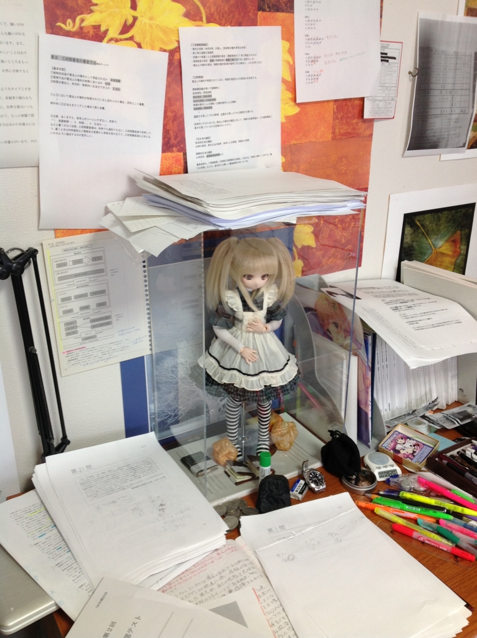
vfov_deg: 52.7
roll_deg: +0.6
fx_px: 645
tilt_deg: -23.3
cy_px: 319
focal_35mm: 35
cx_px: 238
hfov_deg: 40.6
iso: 50
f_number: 2.4
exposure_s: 1/17
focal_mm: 4.28
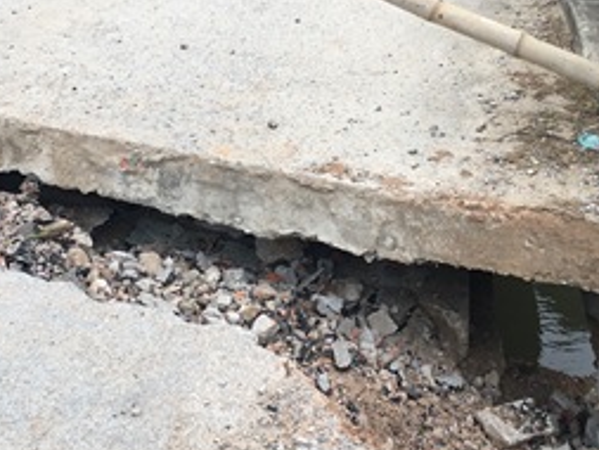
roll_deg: -0.6
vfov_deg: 24.0
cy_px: 159
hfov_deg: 31.6
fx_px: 1056
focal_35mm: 61
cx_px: 255
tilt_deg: -21.6
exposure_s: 1/137
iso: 25
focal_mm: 4.15
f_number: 2.2
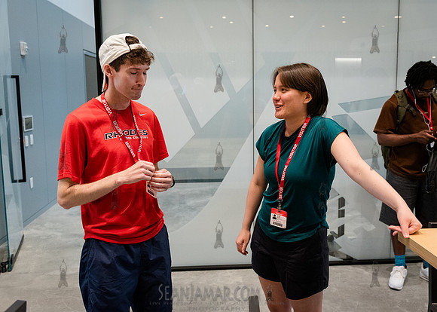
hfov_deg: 53.2
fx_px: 436
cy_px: 146
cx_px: 233
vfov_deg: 39.4
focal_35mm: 35
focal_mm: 29
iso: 5000
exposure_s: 1/320
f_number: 3.5
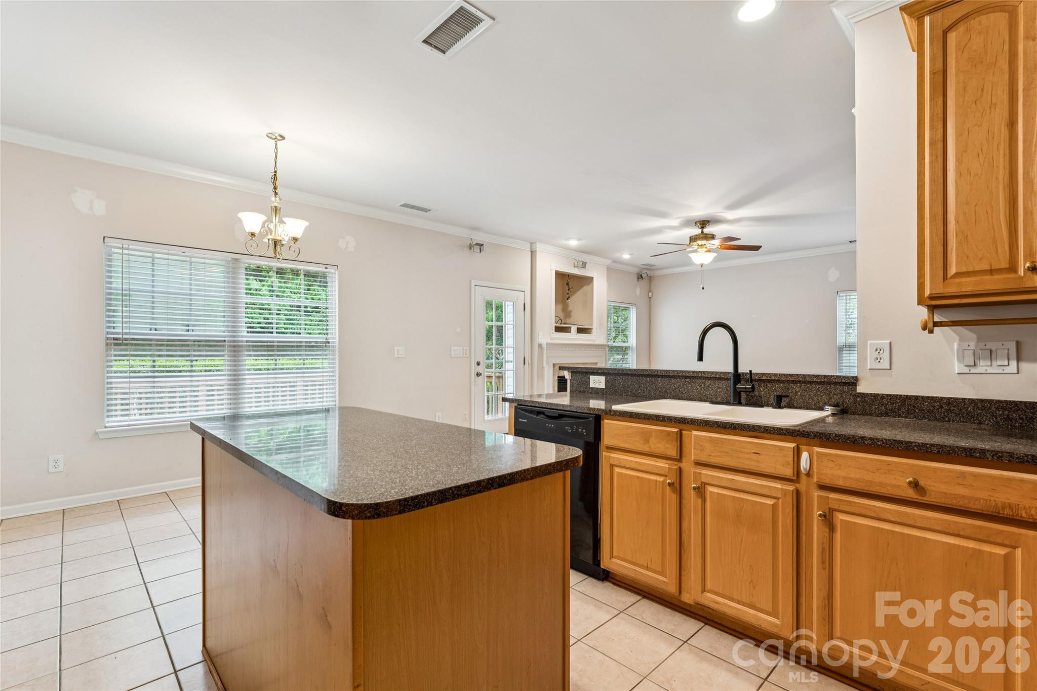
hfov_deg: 95.7
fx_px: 469
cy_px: 346
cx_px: 518
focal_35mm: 16
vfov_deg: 72.7
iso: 100
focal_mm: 16.3
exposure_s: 1/2
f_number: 9
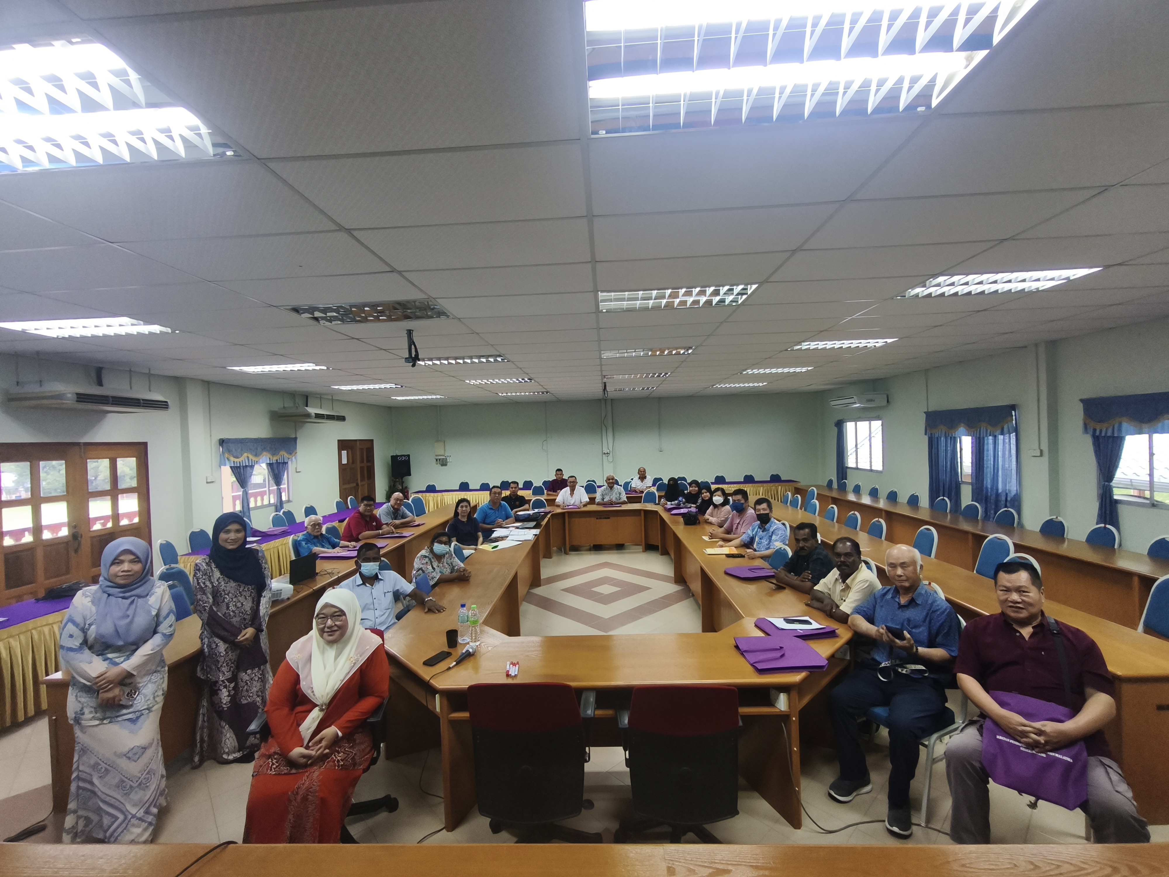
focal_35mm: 15
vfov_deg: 81.7
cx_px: 584
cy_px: 438
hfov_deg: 98.2
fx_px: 507
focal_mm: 1.91
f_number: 2.2
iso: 200
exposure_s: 1/33.3
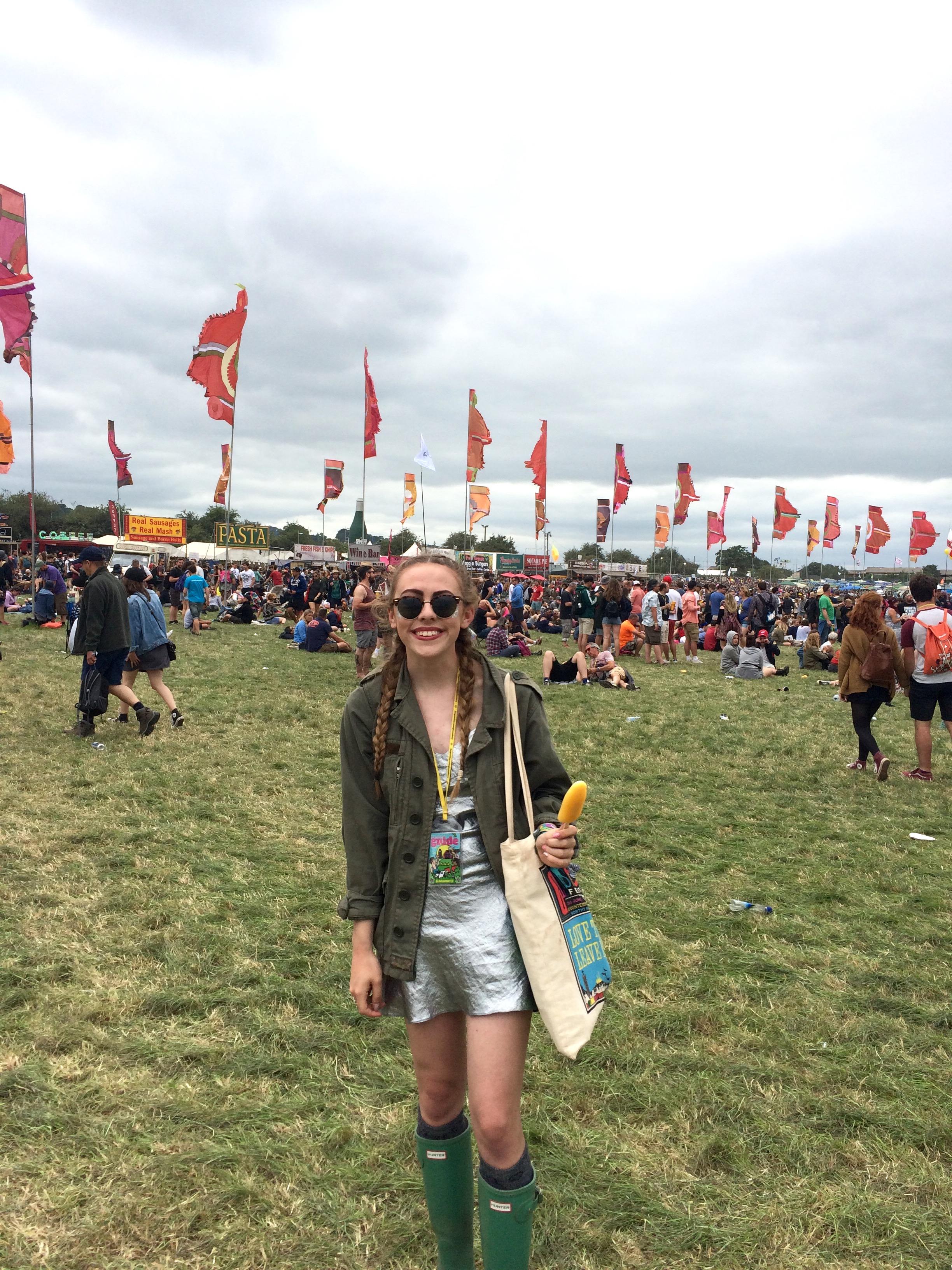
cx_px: 476
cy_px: 635
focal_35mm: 29
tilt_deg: -3.4
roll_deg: +0.1
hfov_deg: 48.2
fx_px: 1063
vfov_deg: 61.7
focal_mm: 4.15
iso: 32
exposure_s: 1/1866
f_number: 2.2
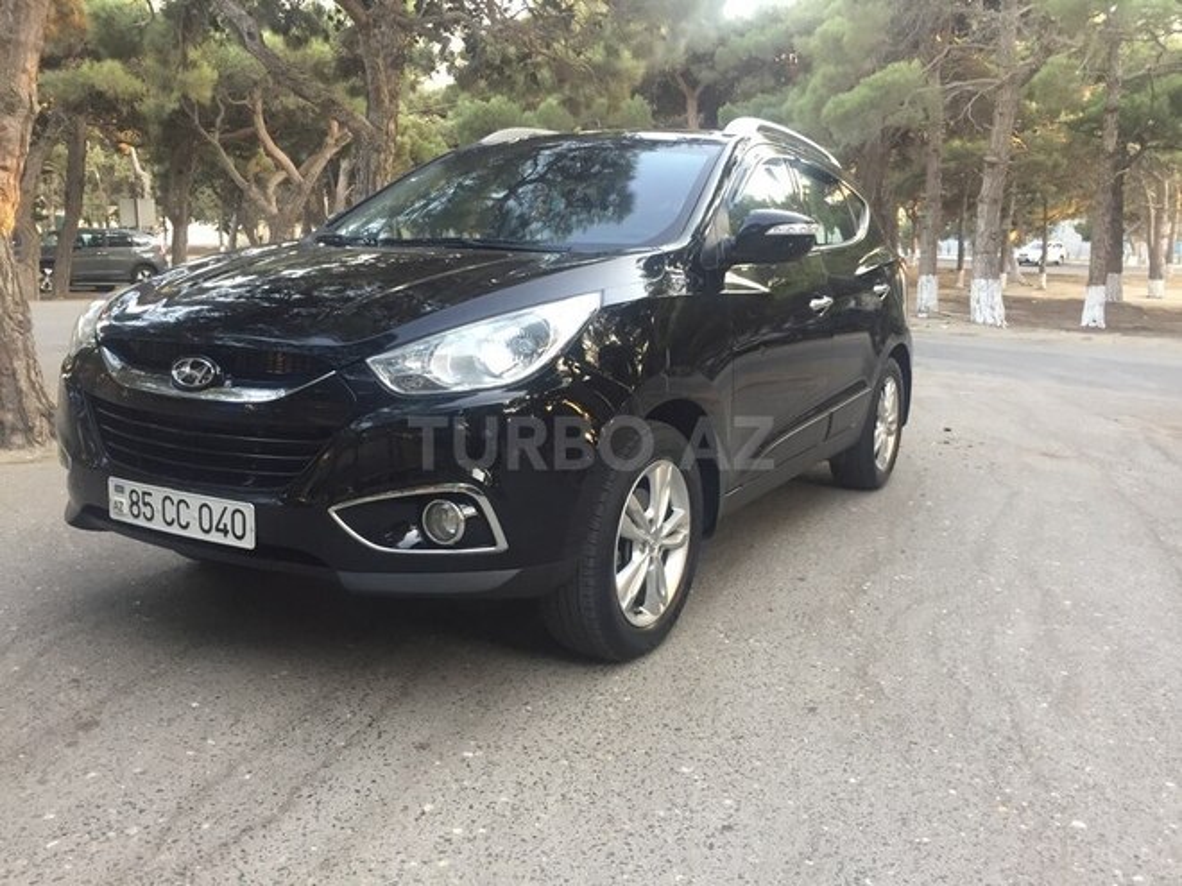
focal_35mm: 29
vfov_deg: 48.2
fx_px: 990
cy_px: 443
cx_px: 591
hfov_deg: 61.7
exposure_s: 1/33
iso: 50
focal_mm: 4.15
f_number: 2.2
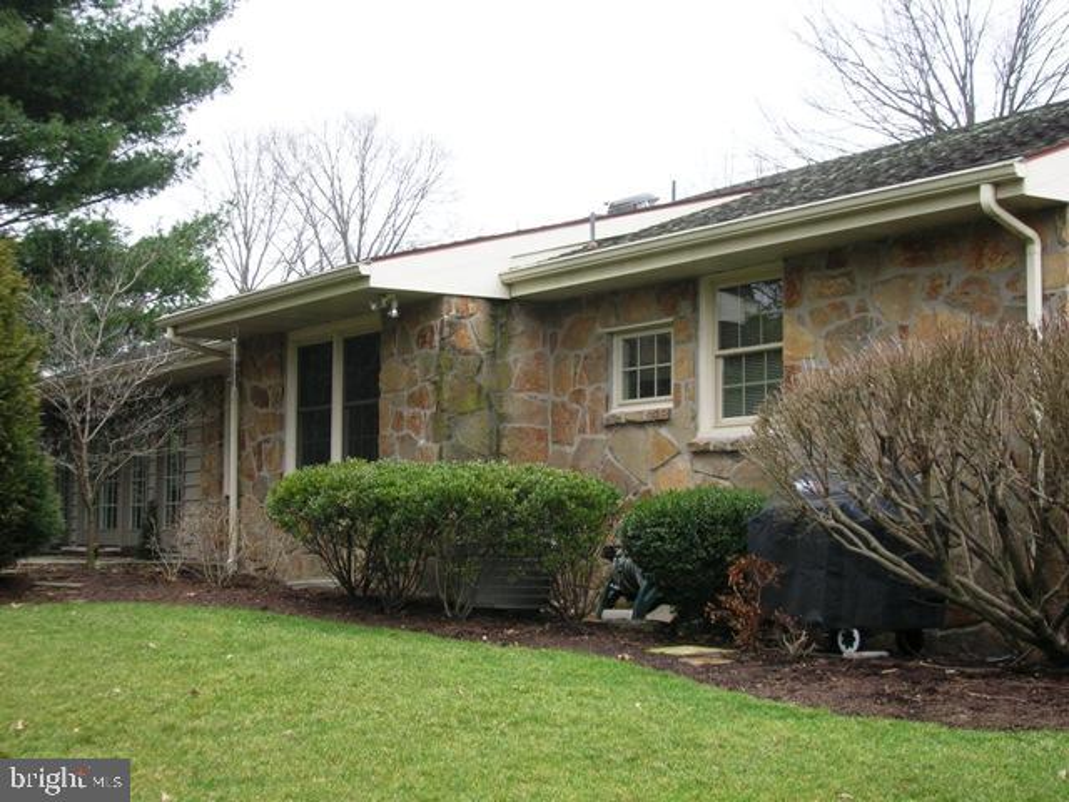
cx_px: 534
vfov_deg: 27.0
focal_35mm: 54
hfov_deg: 35.5
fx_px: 1668
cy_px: 401
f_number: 3.4
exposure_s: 1/35
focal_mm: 9
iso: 50
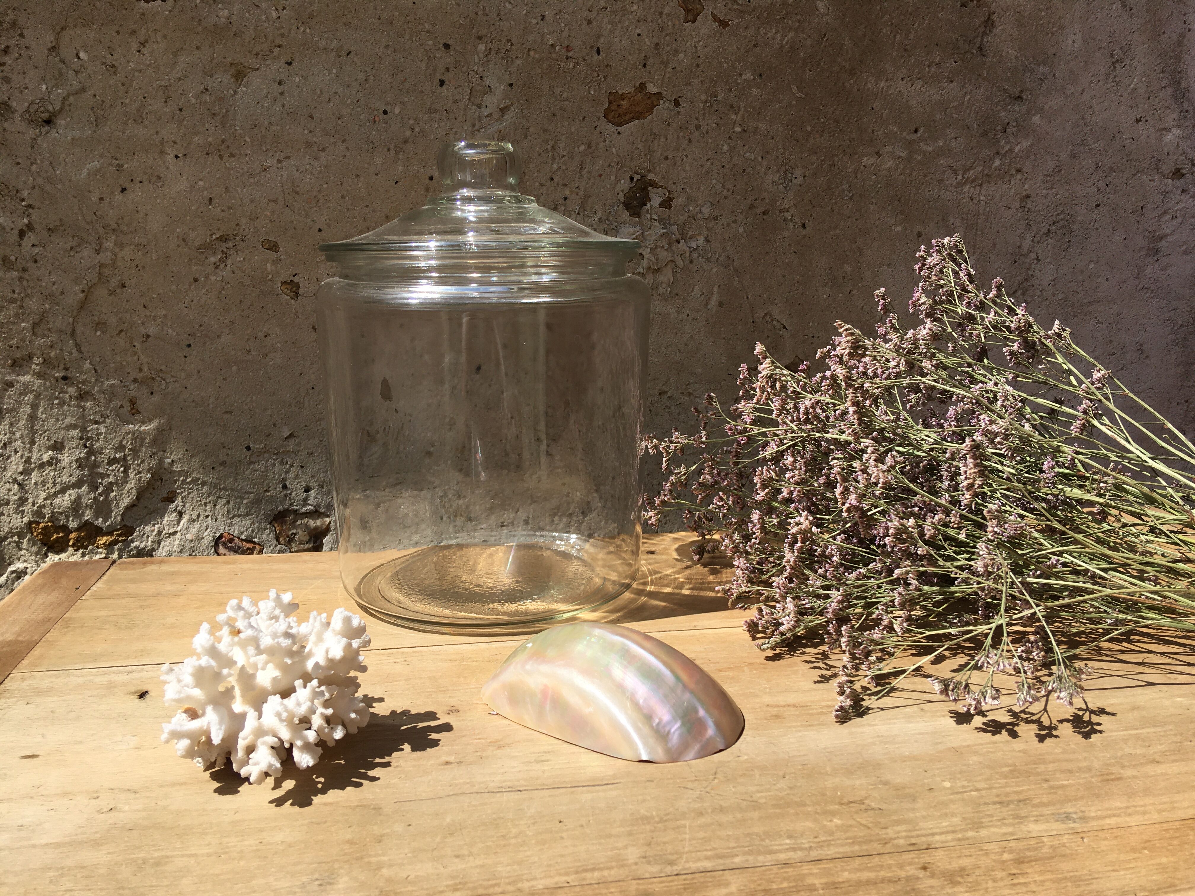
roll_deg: +0.6
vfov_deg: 48.2
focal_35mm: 29
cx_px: 598
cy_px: 448
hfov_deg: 61.7
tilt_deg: -10.8
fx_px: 1001
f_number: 2.2
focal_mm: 4.15
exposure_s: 1/2137
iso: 25
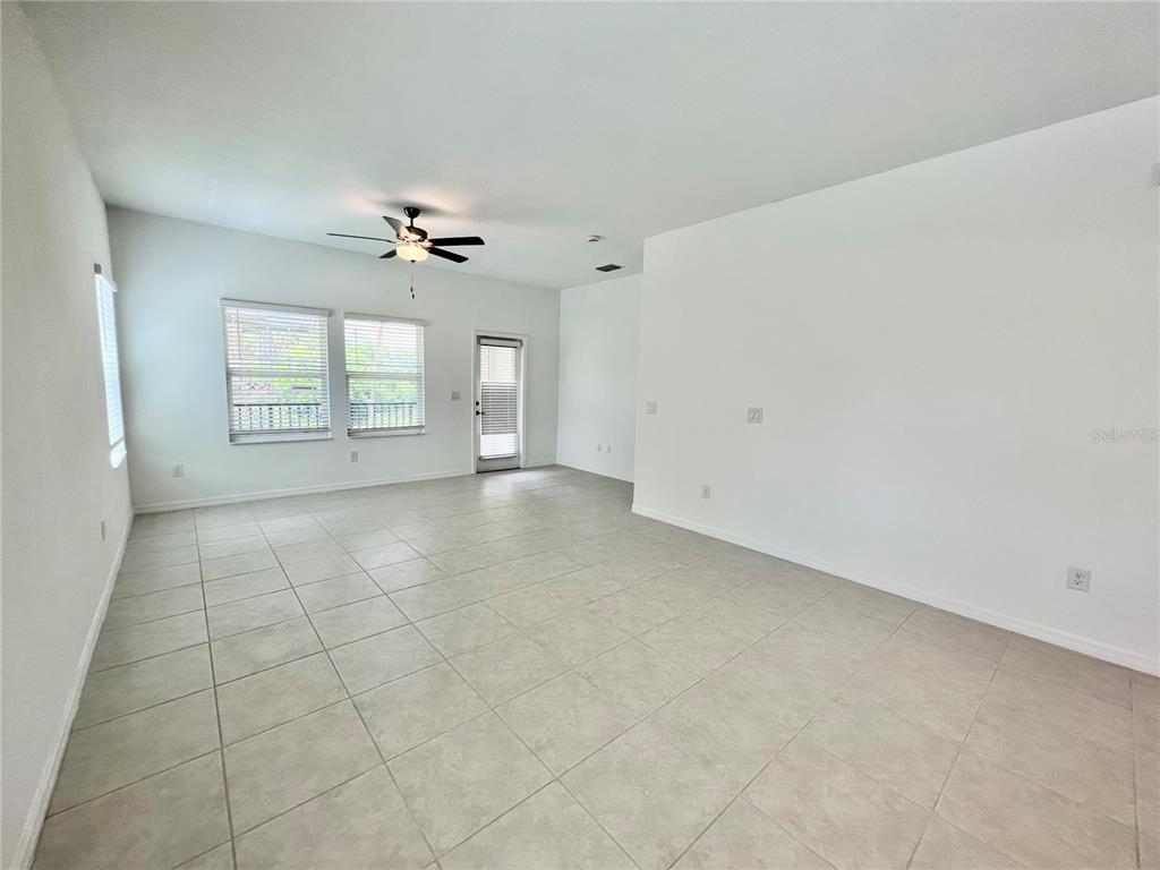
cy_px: 435
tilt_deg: -5.7
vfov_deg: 89.9
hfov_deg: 106.2
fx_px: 436
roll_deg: -0.8
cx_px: 580
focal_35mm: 13
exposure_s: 1/120
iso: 40
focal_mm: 1.57
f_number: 1.8
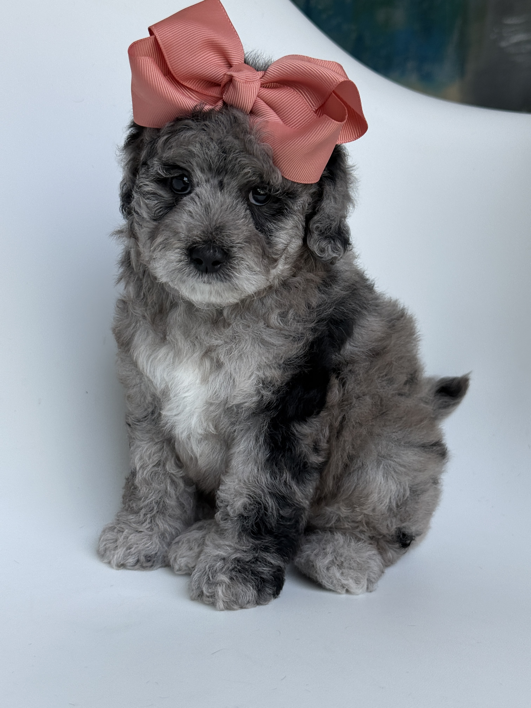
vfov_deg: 39.7
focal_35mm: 48
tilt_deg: -6.7
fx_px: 982
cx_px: 266
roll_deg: +0.5
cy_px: 354
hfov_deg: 30.3
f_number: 1.78
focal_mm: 6.76
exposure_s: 1/231
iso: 64
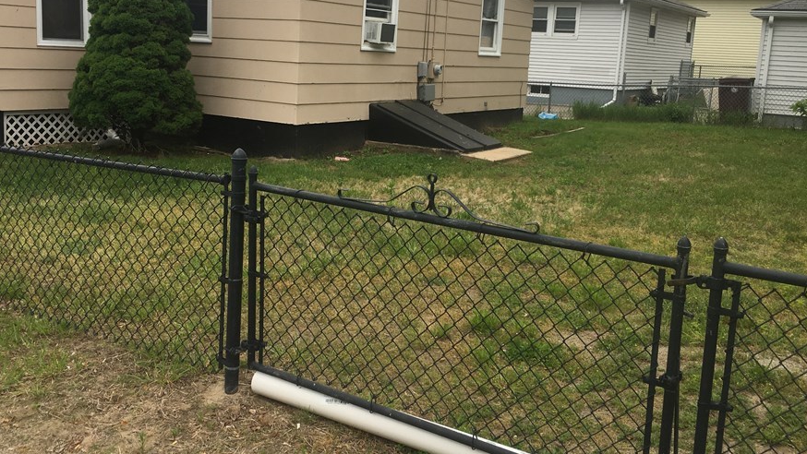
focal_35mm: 37
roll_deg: -3.2
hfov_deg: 54.0
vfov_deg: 31.9
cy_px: 173
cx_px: 383
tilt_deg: -8.9
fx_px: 792
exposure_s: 1/699
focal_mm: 4.15
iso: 25
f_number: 2.2
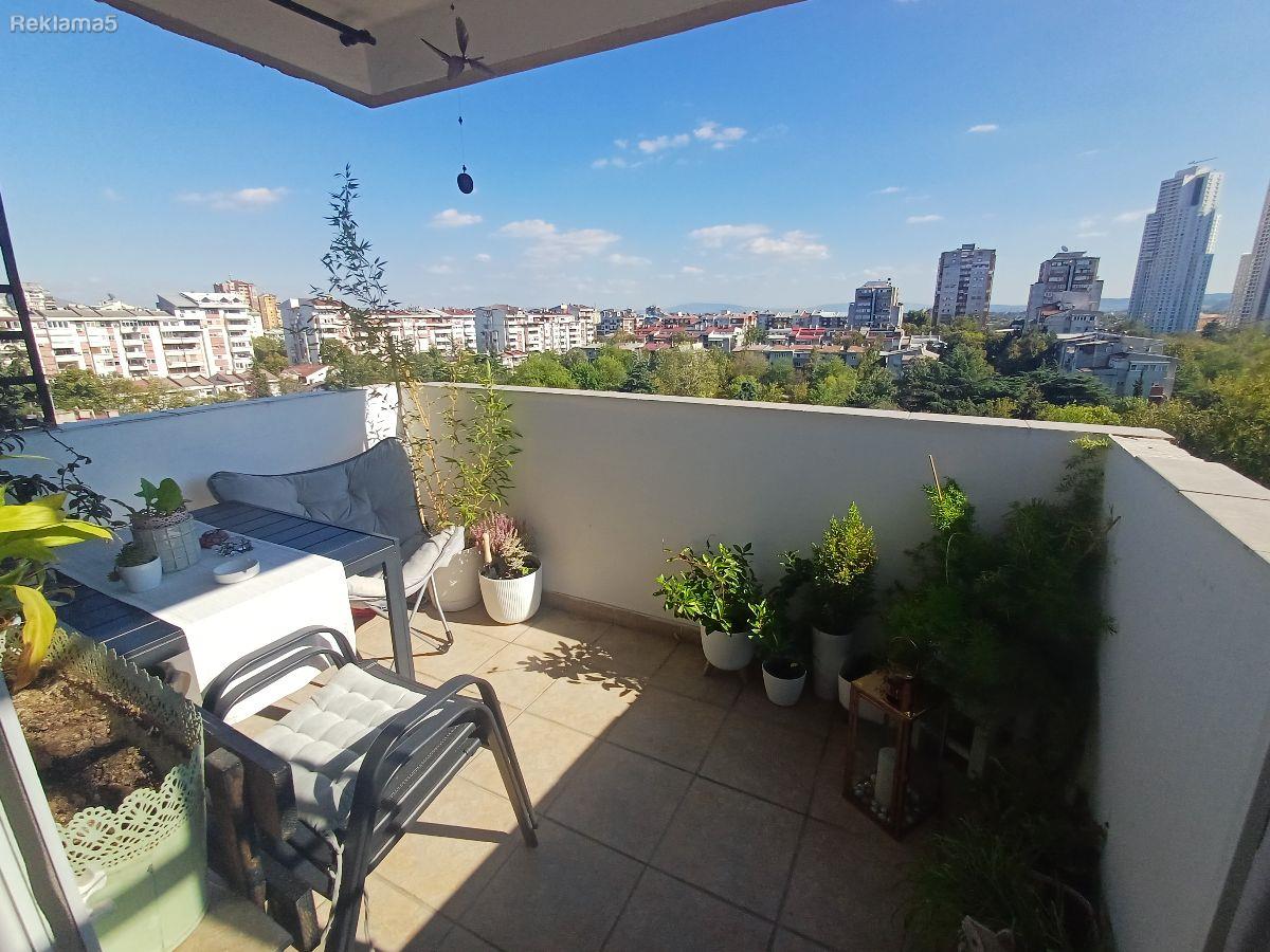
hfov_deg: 94.5
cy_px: 476
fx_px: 587
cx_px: 635
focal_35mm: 16
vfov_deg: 78.1
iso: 40
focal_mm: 1.64
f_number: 2.2
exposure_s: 1/1135
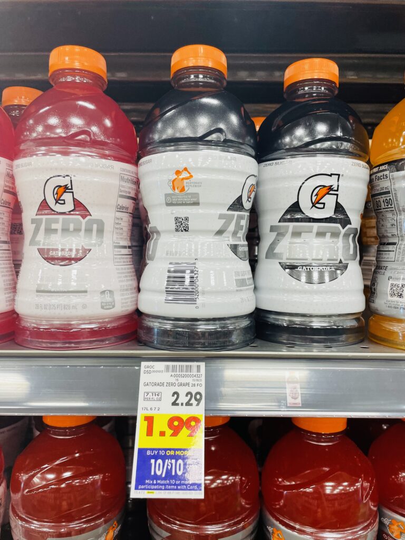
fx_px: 406
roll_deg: +0.3
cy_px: 270
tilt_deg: -2.9
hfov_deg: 53.1
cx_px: 202
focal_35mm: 26
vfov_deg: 67.3
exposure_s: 1/120
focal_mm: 4.2
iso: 125
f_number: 1.6
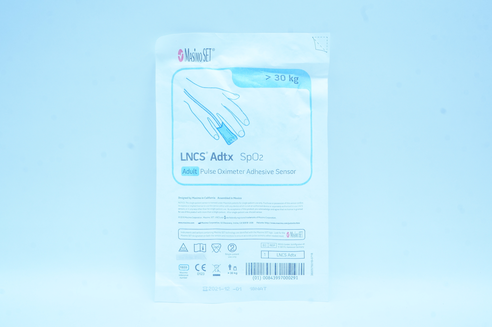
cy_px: 164
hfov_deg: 46.4
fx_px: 573
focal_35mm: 42
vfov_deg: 31.8
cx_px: 246
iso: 400
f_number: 13
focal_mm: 28
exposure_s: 1/13
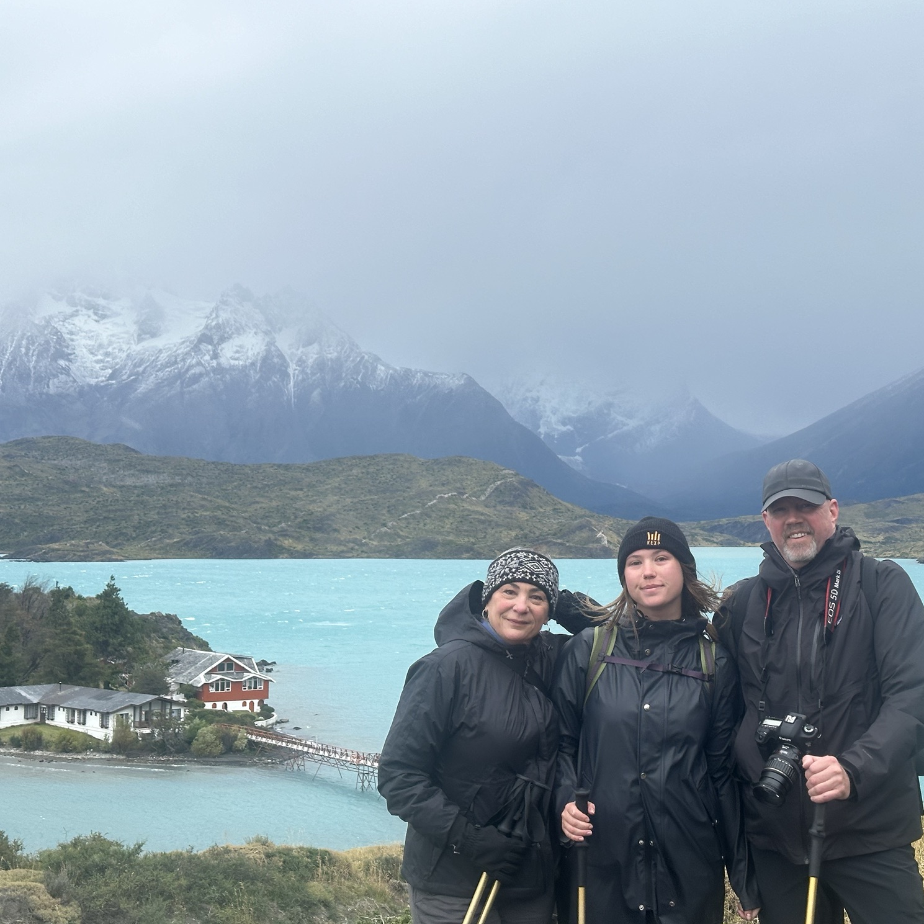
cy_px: 459
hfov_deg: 30.0
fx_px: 1721
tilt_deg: +3.2
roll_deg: -0.7
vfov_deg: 30.0
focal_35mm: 57
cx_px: 541
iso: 64
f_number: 1.78
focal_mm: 6.86
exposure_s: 1/1009
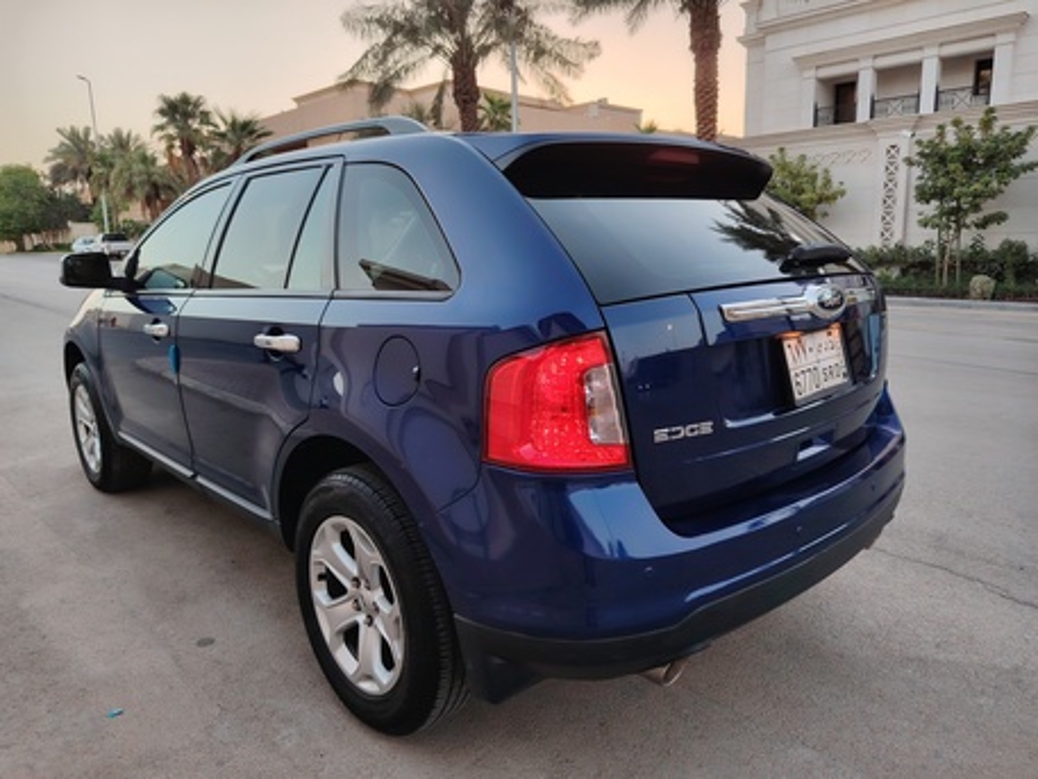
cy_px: 390
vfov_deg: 56.8
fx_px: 720
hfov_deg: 71.6
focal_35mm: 24
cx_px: 519
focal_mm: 5.25
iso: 166
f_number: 1.75
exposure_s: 1/50
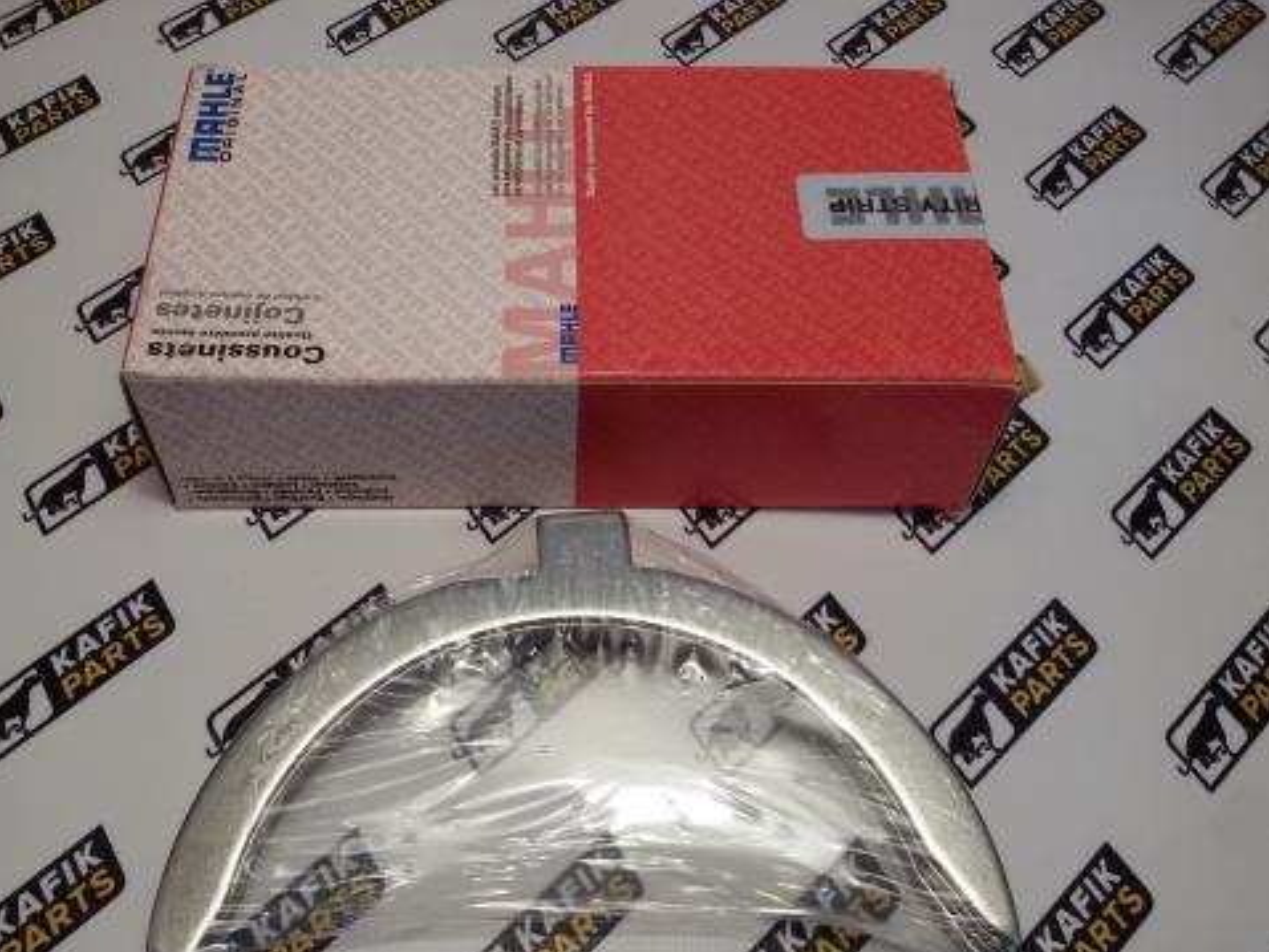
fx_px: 1284
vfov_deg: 40.7
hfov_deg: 52.5
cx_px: 560
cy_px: 534
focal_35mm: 35
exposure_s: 1/100
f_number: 2.4
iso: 64
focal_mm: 2.93
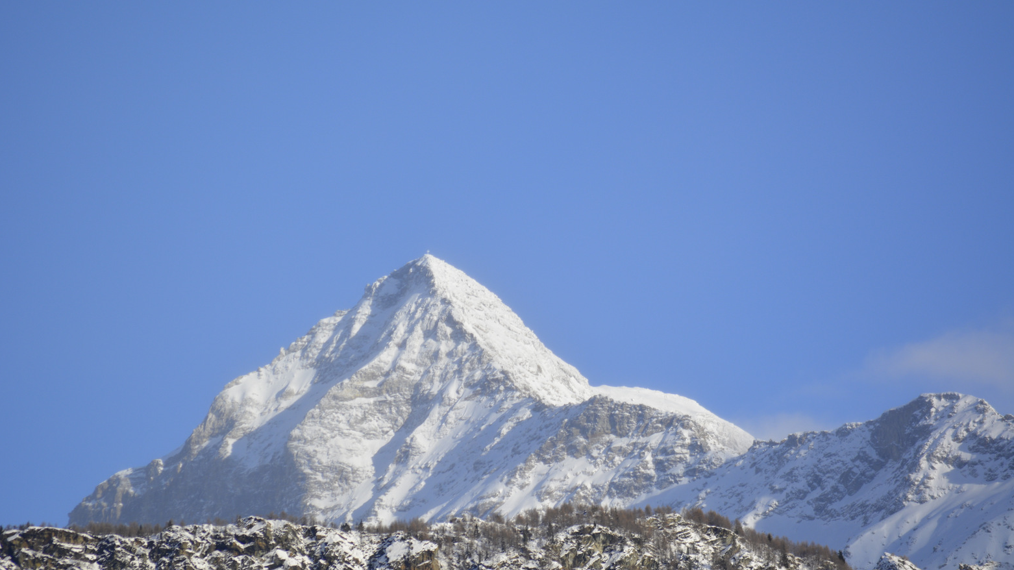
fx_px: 8656
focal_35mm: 322
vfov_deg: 3.8
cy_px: 275
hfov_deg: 6.7
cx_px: 496
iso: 200
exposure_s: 1/800
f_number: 7.1
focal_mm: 200
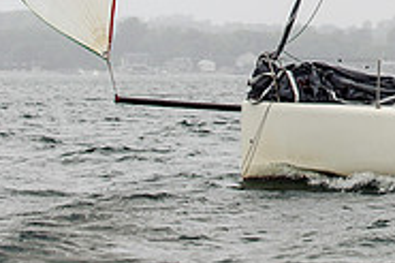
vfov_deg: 4.7
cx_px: 544
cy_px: -118
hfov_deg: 7.0
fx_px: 3201
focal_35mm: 292
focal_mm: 86
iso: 250
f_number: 5
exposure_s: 1/500
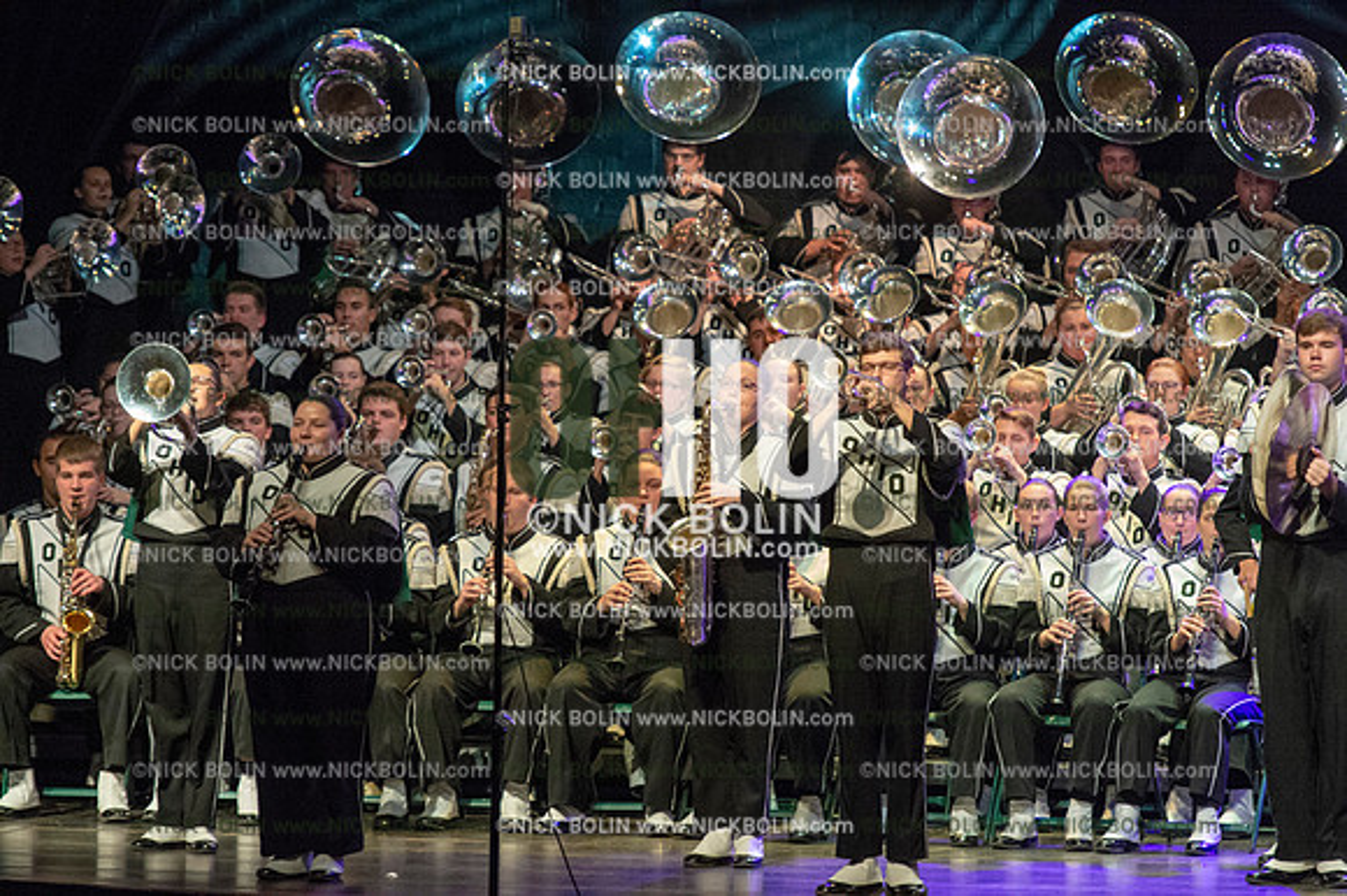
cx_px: 674
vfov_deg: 6.2
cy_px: 448
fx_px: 8227
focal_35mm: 220
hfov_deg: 9.4
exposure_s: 1/320
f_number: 5.6
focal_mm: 220
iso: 8000
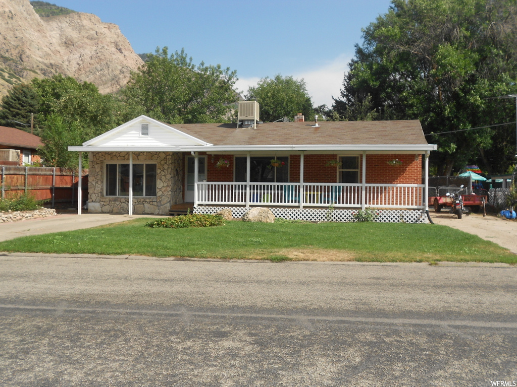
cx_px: 258
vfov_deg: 44.2
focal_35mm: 32
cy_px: 194
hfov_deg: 56.8
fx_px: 478
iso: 80
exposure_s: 1/800
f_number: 3.6
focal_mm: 5.8
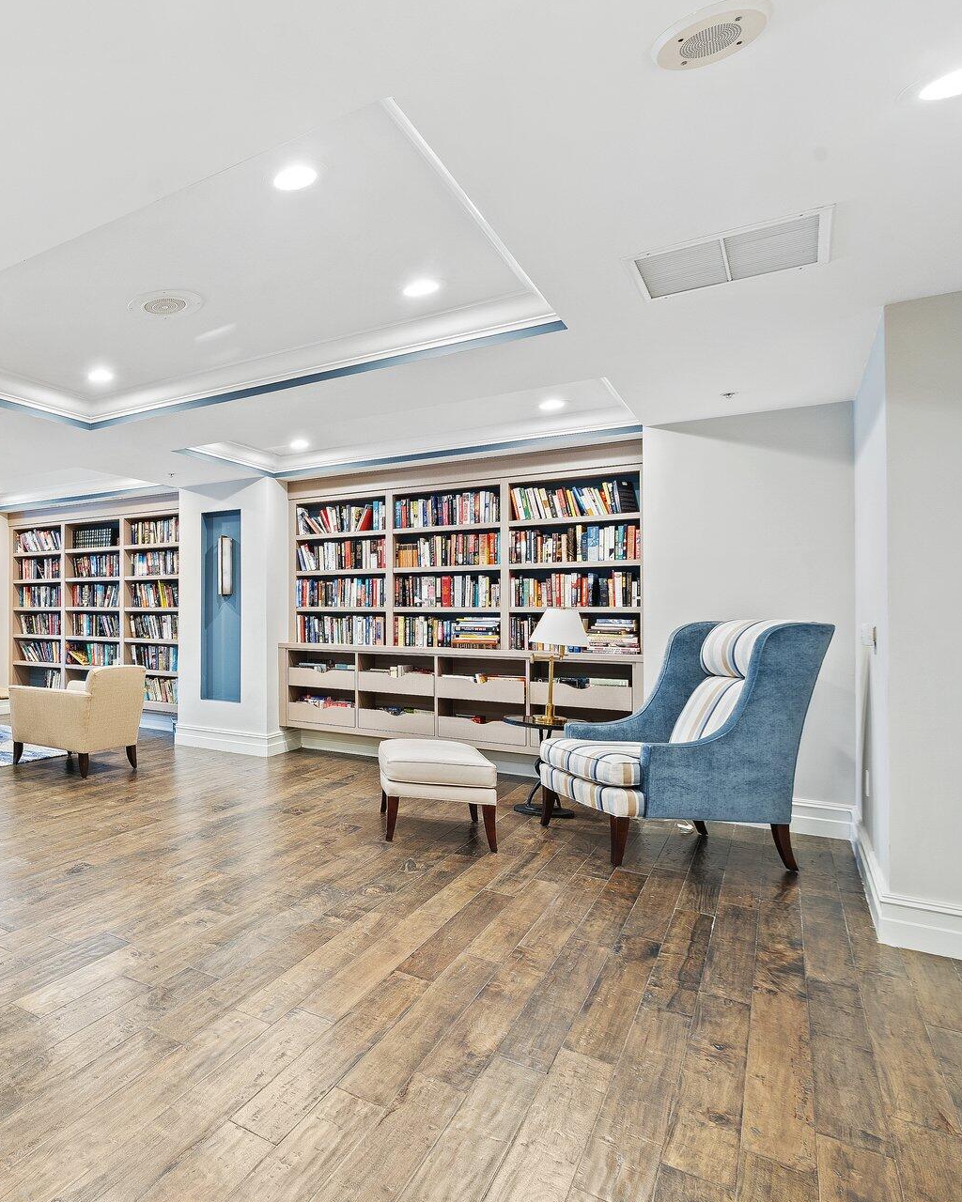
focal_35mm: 21
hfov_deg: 53.1
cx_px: 20
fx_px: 747
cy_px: 614
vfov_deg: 77.6
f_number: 8
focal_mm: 14
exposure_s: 1
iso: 200
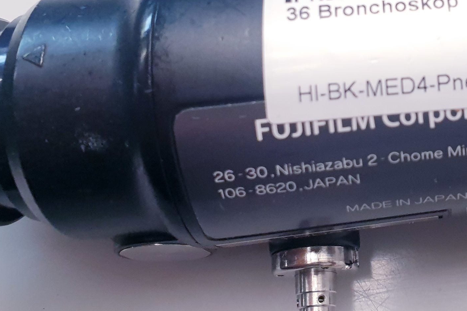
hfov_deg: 38.2
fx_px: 636
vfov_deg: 26.8
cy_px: 47
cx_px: 399
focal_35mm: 49
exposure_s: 1/100
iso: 160
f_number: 2.4
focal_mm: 4.3
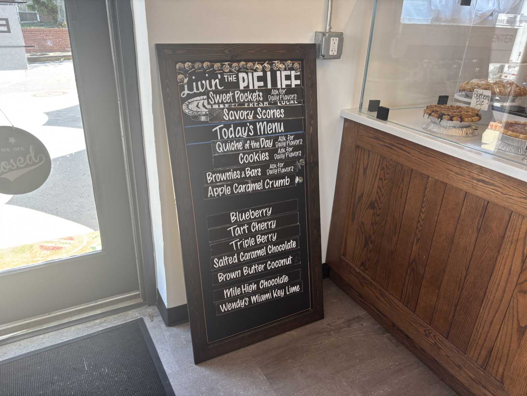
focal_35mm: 26
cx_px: 264
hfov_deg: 67.3
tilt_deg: -24.0
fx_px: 396
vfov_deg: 53.1
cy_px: 198
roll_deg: -2.4
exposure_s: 1/120
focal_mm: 5.96
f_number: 1.6
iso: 100
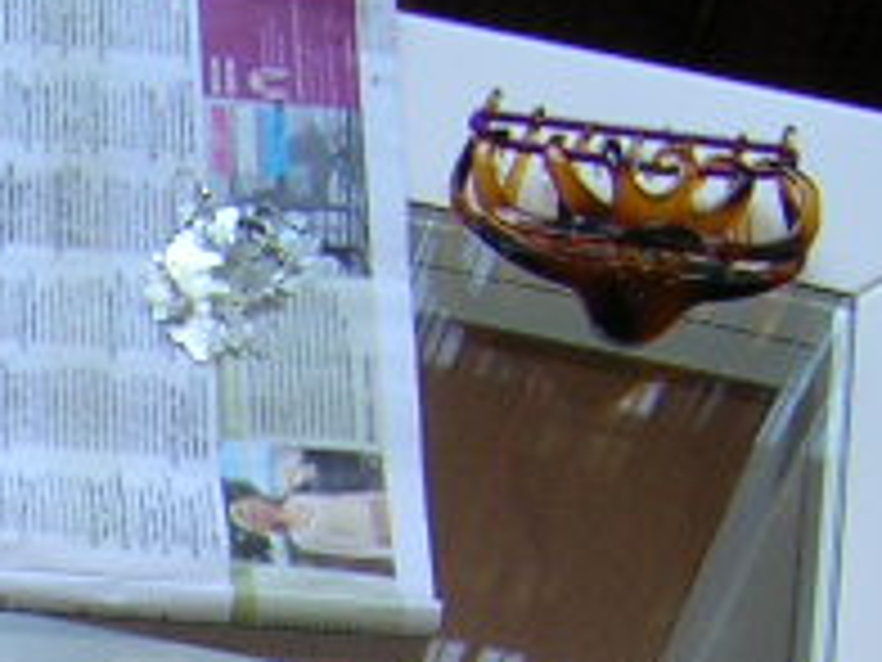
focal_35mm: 178
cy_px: 1162
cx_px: -652
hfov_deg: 10.5
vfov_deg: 8.1
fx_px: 4535
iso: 50
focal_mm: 5.7
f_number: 2.9
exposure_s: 1/30
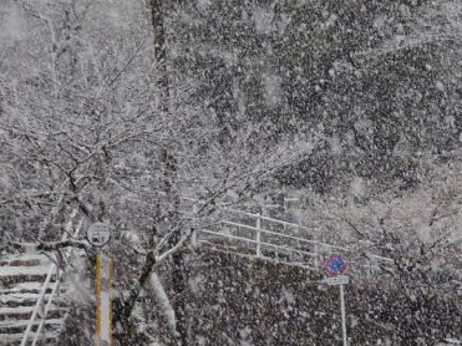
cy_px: 258
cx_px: 408
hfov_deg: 10.0
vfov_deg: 7.5
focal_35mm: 197
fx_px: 2628
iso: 100
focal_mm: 15.8
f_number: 2.8
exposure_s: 1/100
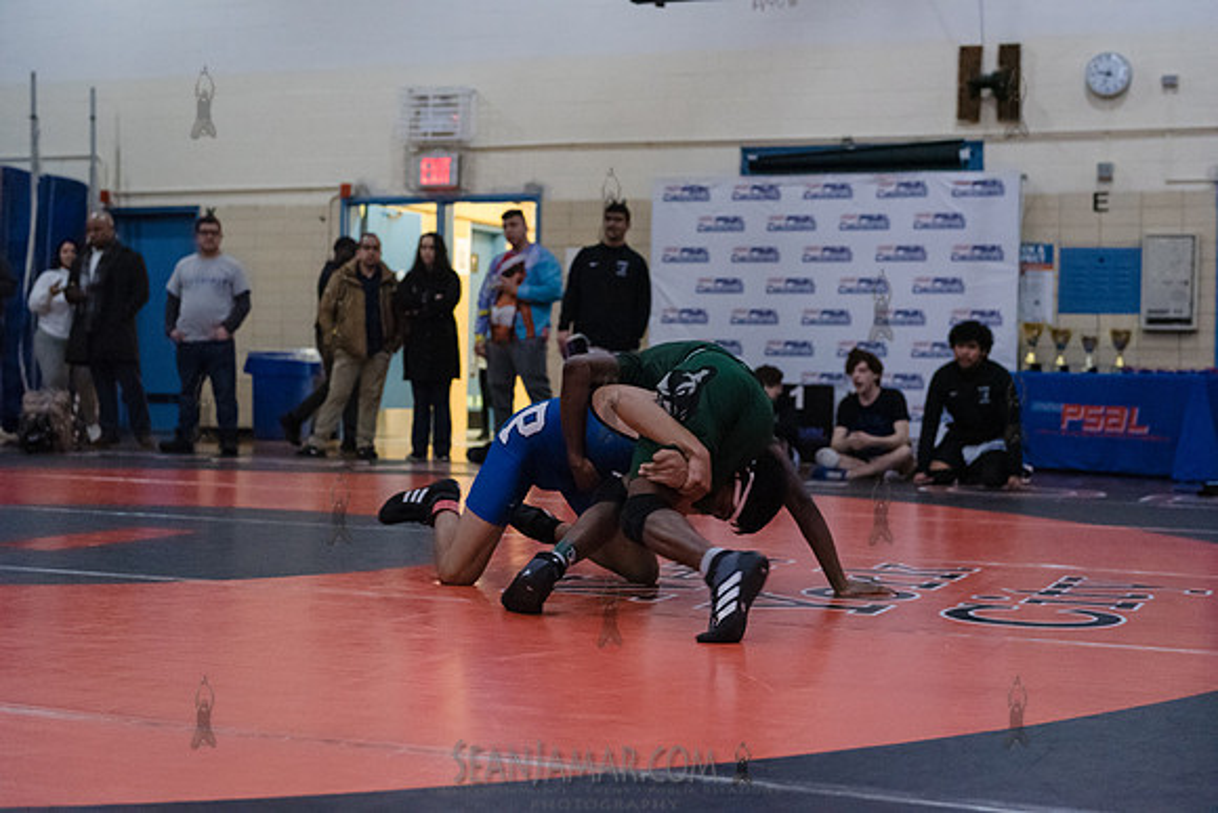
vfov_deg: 24.6
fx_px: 1861
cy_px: 406
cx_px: 609
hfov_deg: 36.2
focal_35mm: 55
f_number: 3.2
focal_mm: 55
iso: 8000
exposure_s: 1/400
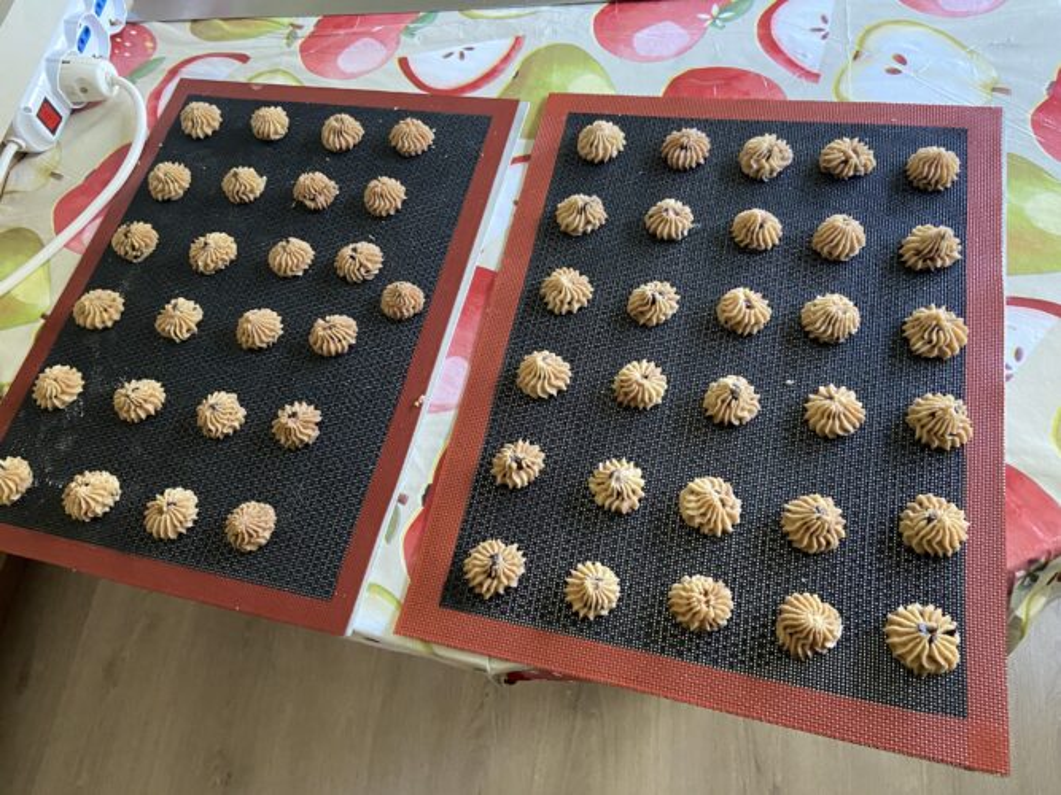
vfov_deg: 53.0
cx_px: 530
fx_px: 797
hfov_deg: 67.3
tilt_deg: -61.9
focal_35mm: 26
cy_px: 398
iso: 640
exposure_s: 1/30
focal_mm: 4.25
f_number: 1.8
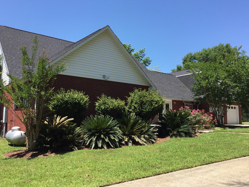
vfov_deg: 44.2
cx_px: 125
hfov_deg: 56.8
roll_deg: +0.8
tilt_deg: +6.1
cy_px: 94
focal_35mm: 32
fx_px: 230
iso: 25
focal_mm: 3.3
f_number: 2.4
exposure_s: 1/747
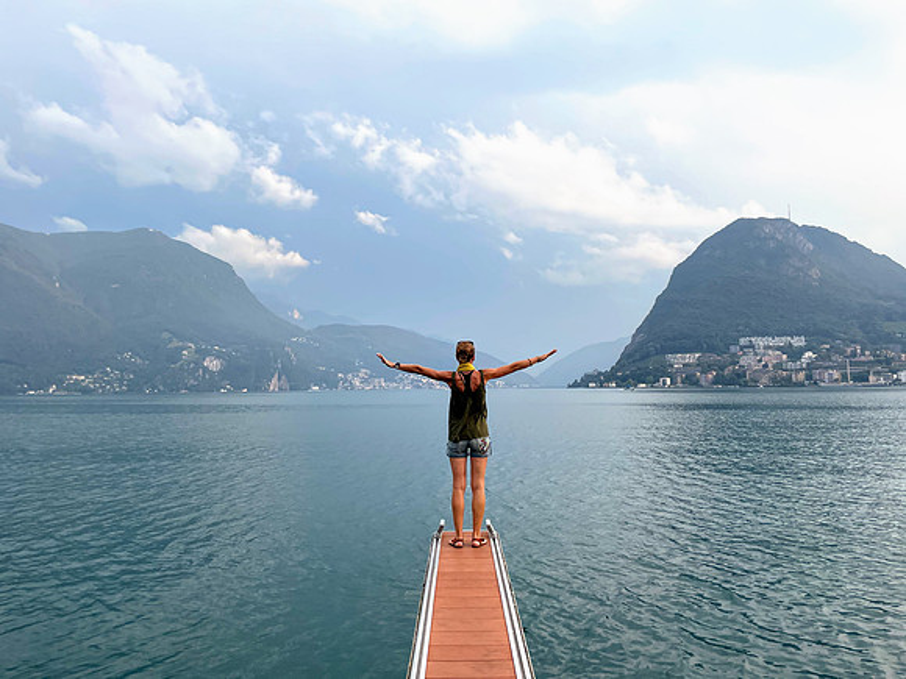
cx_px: 453
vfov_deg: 53.1
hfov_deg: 67.3
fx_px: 680
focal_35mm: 26
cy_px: 340
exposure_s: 1/3040
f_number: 1.6
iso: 32
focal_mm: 4.2
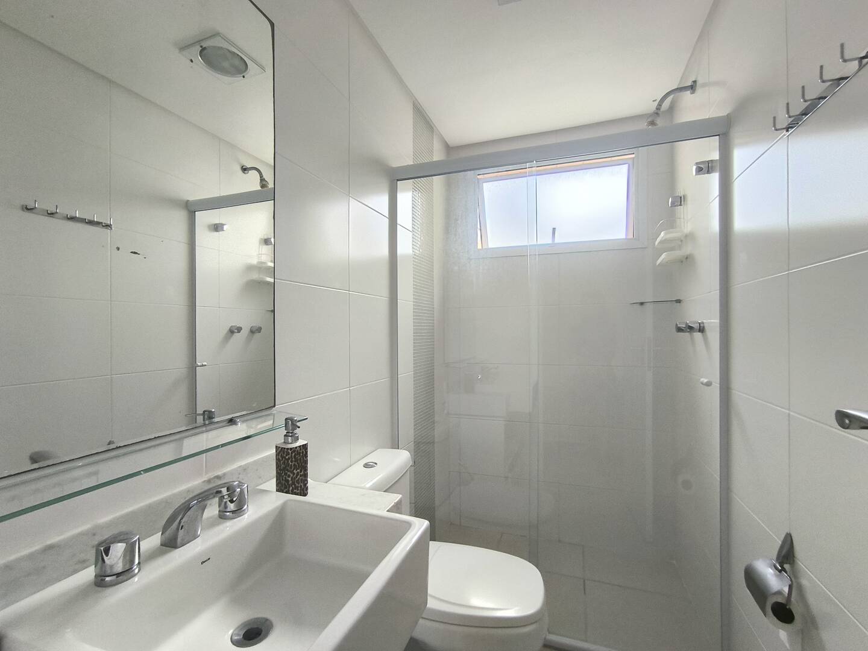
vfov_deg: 78.1
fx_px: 401
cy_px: 326
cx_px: 434
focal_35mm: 16
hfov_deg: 94.5
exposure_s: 1/120
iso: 64
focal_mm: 1.65
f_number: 2.2
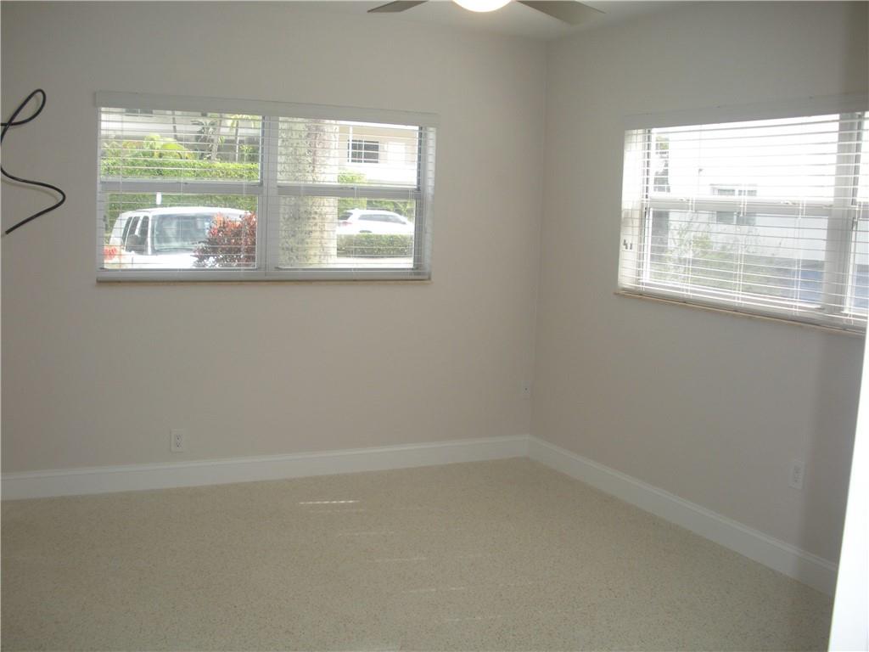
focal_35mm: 36
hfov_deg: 51.4
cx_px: 434
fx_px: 904
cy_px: 326
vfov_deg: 39.7
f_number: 3.5
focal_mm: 6.3
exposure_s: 1/95.5
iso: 88
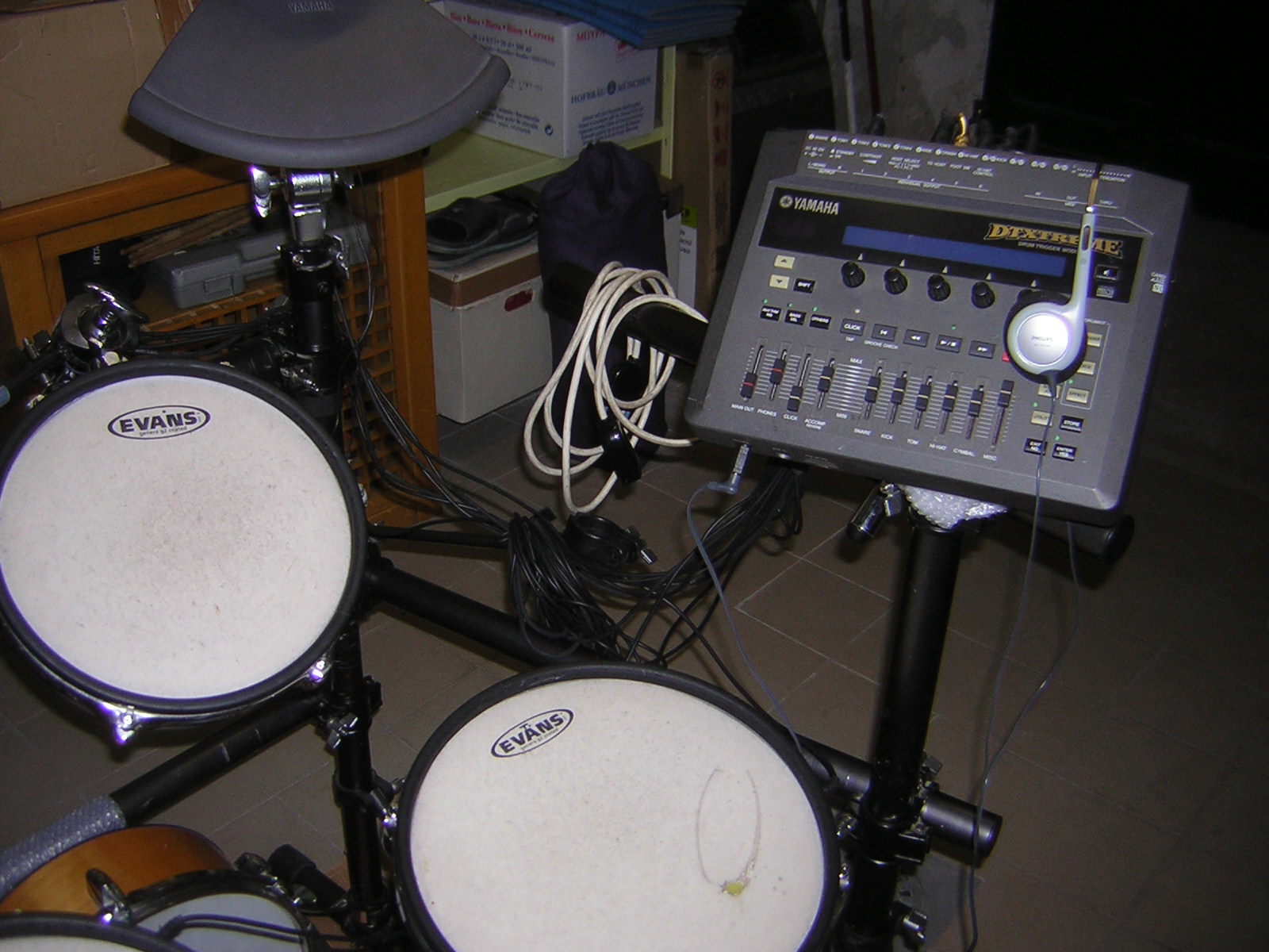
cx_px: 634
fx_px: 1320
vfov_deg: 39.7
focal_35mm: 36
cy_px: 476
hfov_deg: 51.4
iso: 50
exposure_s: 1/60.1
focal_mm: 4.7
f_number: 2.6
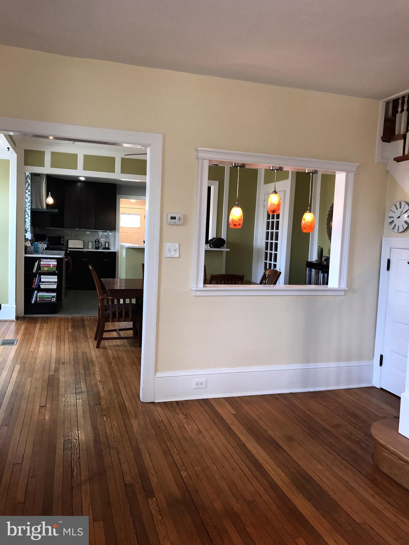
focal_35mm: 28
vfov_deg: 63.4
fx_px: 441
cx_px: 204
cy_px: 272
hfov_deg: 49.7
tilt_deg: -2.2
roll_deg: -2.9
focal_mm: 3.99
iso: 32
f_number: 1.8
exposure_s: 1/30
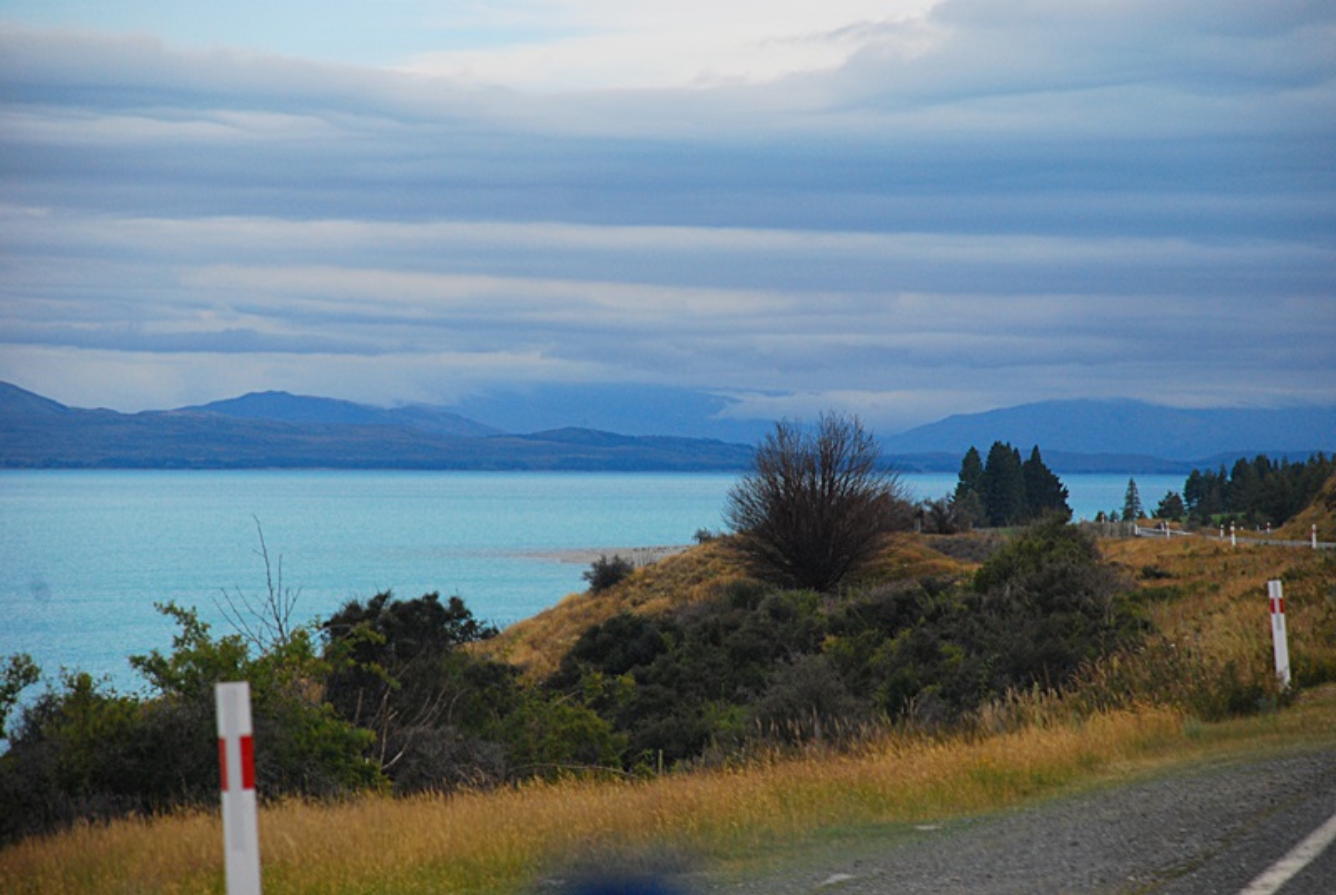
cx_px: 668
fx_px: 6969
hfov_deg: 11.0
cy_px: 448
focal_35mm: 188
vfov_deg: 7.3
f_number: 6.3
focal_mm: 125
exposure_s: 1/640
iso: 400
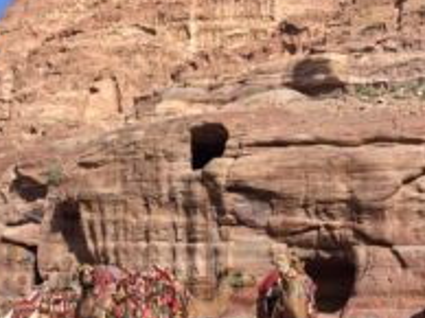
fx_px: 760
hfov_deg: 31.2
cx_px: 199
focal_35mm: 62
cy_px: 276
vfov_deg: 23.1
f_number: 2.2
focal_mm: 4.12
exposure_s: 1/1866
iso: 32
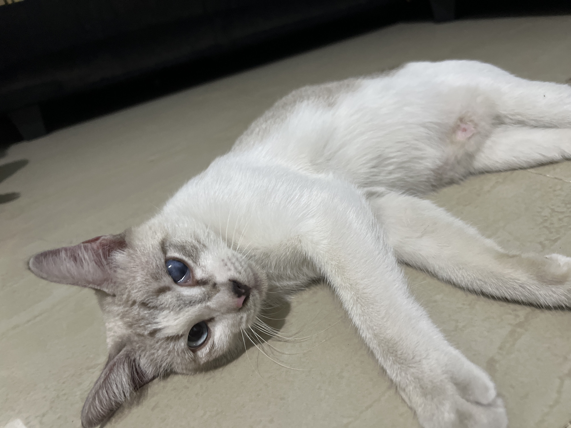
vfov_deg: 53.1
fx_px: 429
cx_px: 286
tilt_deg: -25.8
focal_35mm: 26
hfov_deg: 67.3
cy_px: 214
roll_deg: +13.5
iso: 400
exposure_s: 1/33
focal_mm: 5.7
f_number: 1.5
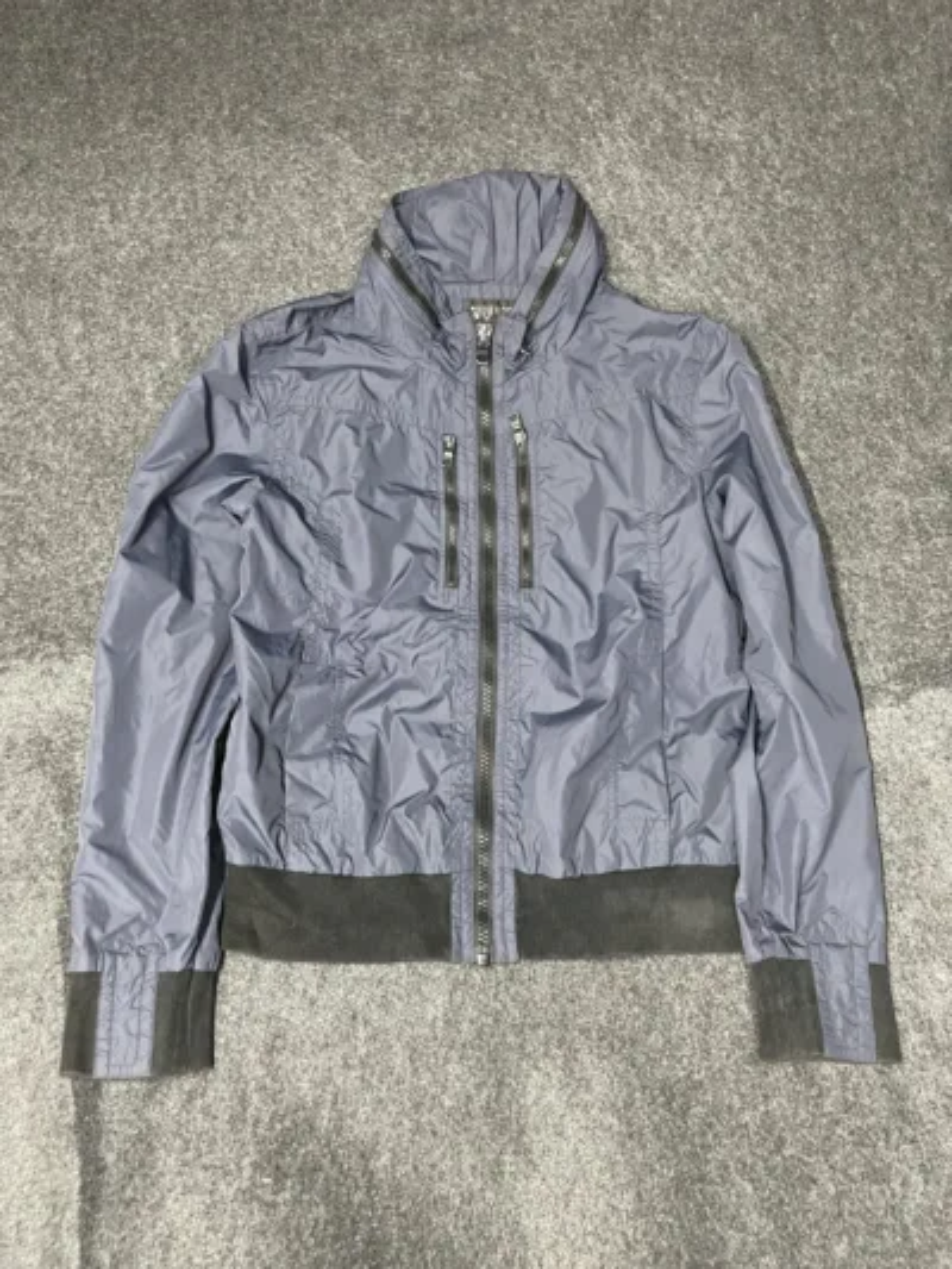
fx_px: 953
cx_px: 476
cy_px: 634
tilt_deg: -54.8
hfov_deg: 53.1
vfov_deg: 67.3
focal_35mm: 26
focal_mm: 4.2
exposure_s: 1/33
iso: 500
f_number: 1.6
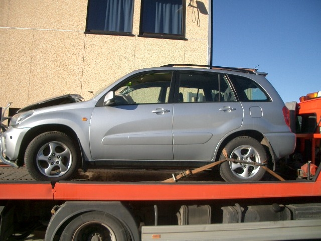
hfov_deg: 52.6
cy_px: 120
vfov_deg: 40.7
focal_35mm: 35
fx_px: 325
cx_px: 160
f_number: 2.6
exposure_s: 1/800
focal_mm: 5.8
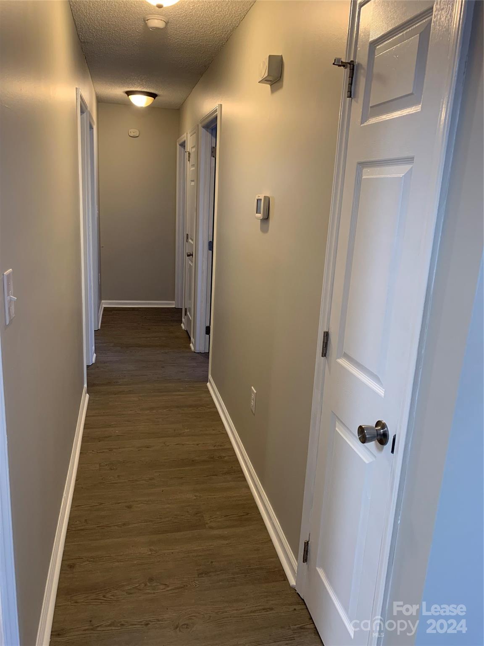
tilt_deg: -13.3
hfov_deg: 53.1
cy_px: 323
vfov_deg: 67.3
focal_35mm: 26
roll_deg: -4.1
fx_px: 485
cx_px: 242
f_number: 1.8
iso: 125
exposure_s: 1/60
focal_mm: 4.25
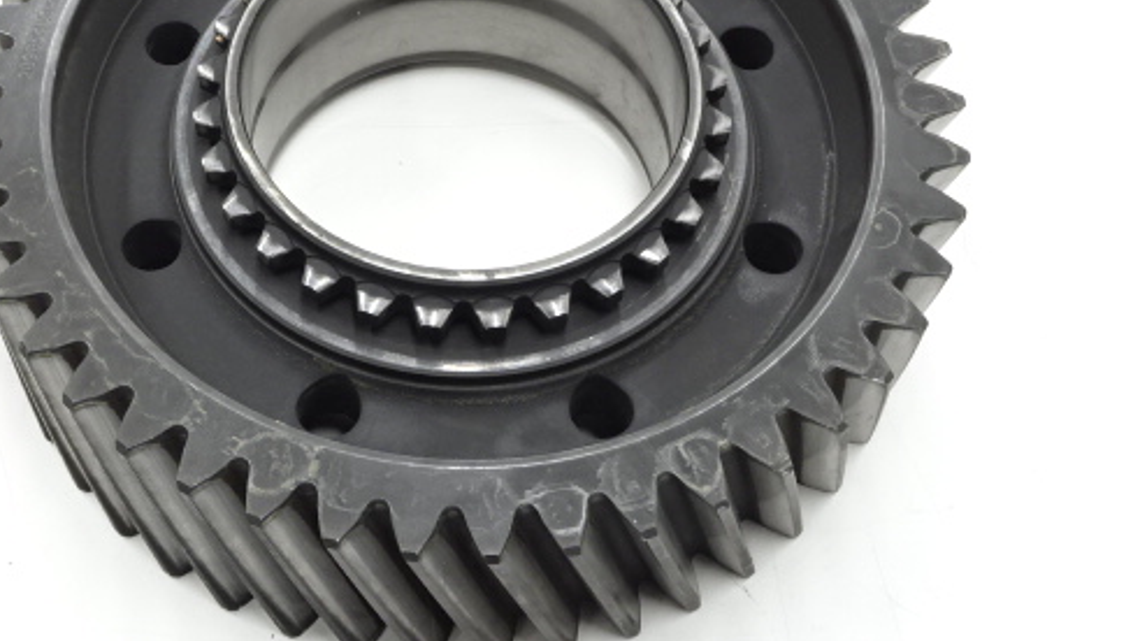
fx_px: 1632
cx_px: 453
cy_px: 209
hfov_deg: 38.3
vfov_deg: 22.1
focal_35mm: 54
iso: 250
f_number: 4
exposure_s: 1/40
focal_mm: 6.56
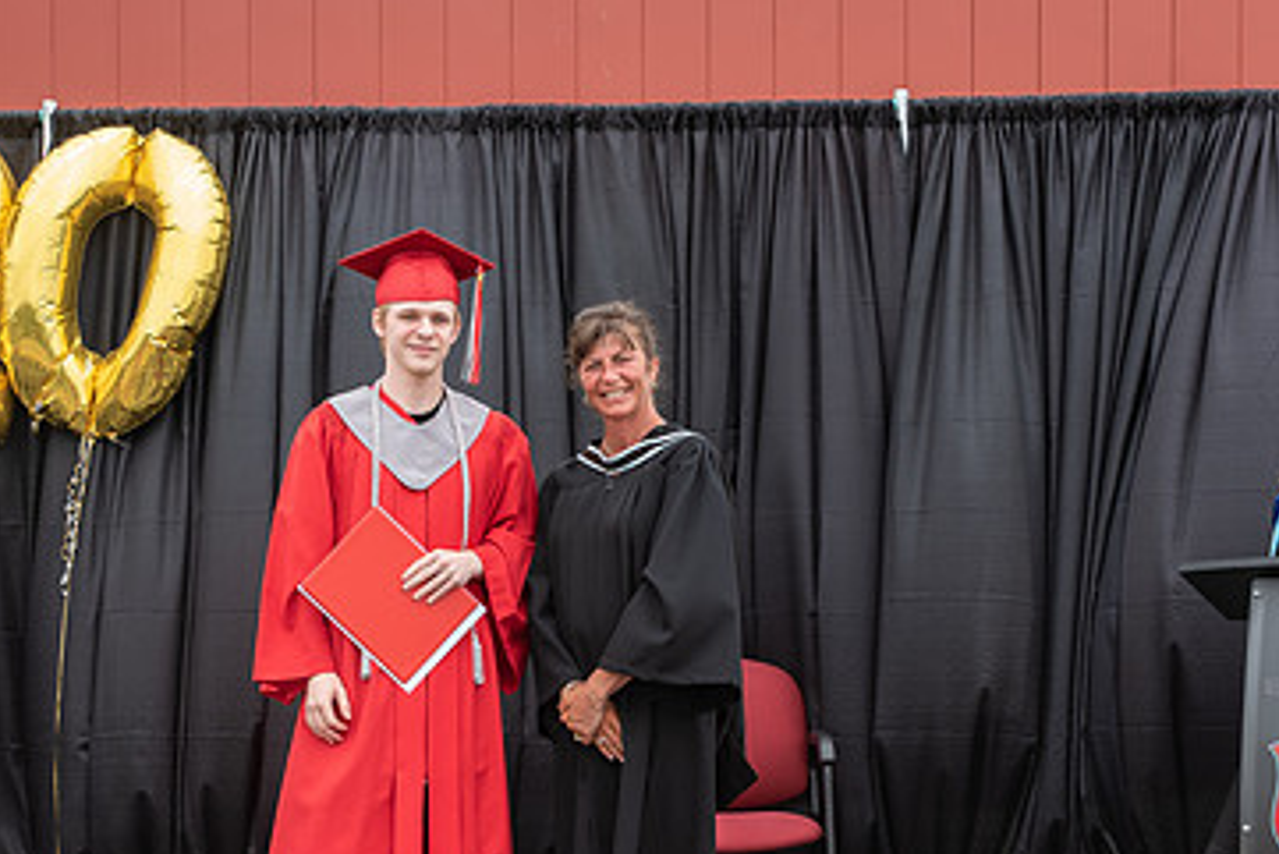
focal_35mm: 88
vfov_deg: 15.5
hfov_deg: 23.1
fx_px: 3128
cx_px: 492
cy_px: 597
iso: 500
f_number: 5.6
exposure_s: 1/640
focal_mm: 52
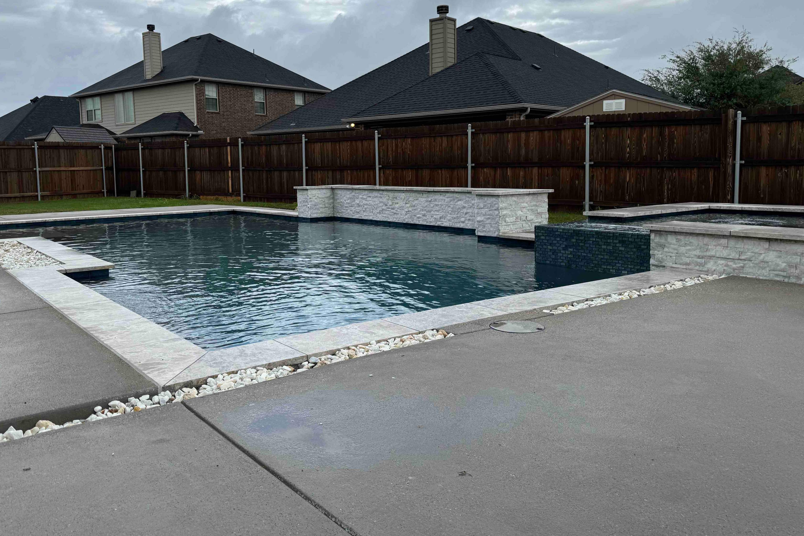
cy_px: 217
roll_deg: +0.8
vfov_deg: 43.4
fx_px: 670
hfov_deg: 61.7
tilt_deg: -3.9
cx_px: 348
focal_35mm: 30
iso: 80
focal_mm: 6.86
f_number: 1.78
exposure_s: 1/3096
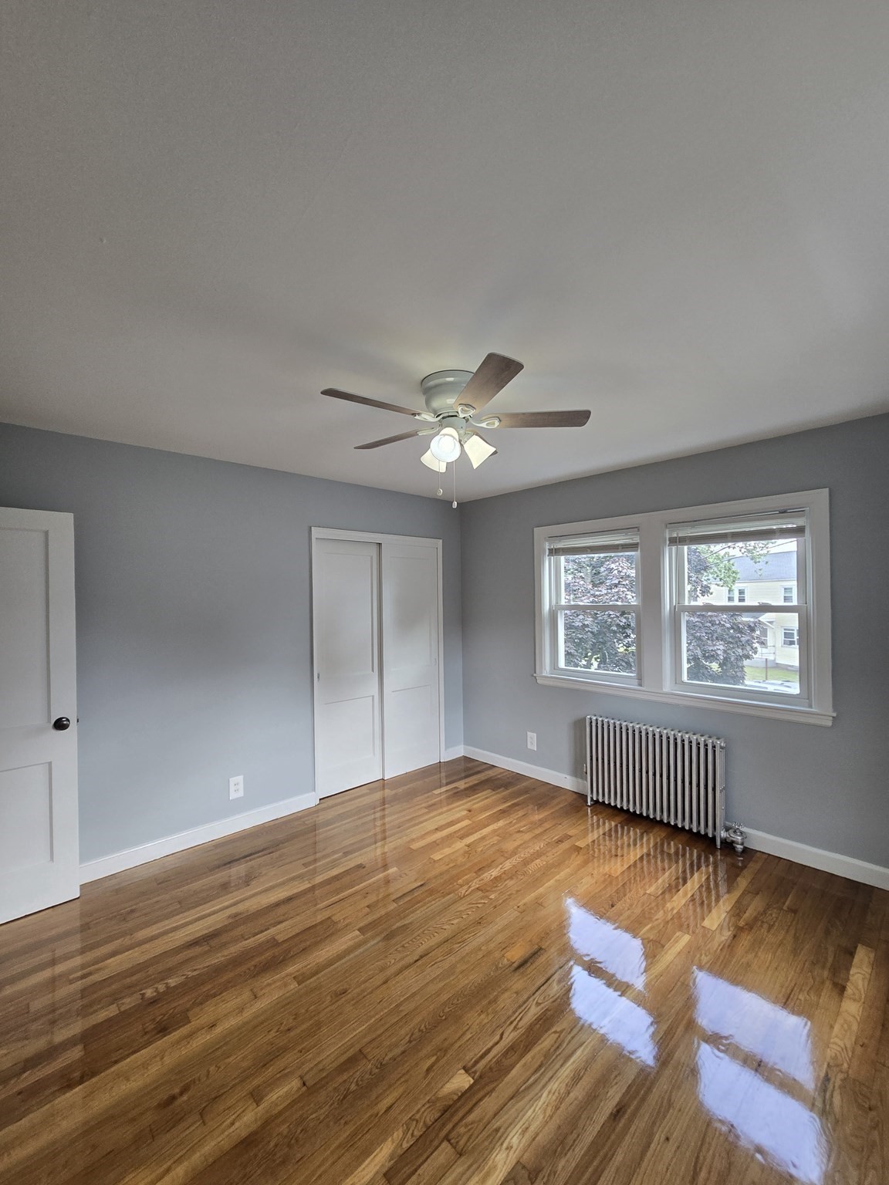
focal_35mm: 13
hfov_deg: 89.9
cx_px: 444
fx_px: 445
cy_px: 592
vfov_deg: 106.2
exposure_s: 1/60
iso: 80
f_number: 2.2
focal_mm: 2.2
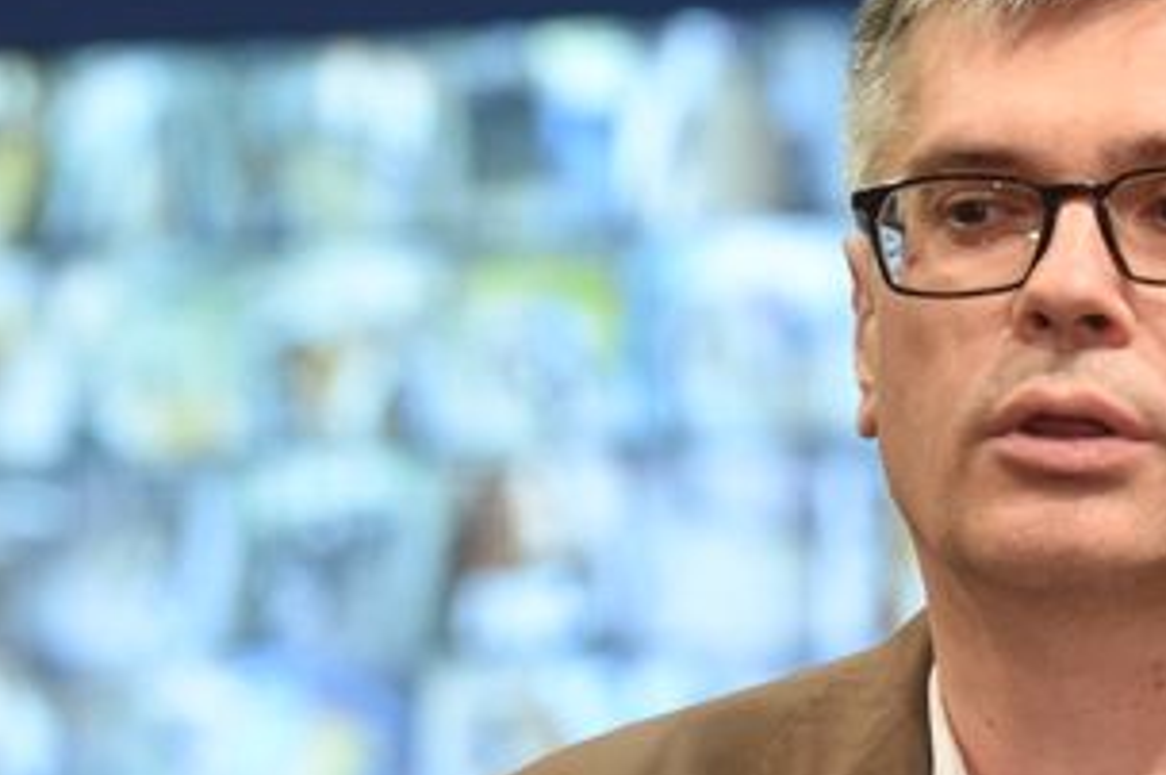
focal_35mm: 242
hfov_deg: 8.5
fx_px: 7830
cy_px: 533
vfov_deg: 5.7
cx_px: 1128
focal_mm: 105
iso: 9000
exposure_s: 1/640
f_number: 4.5
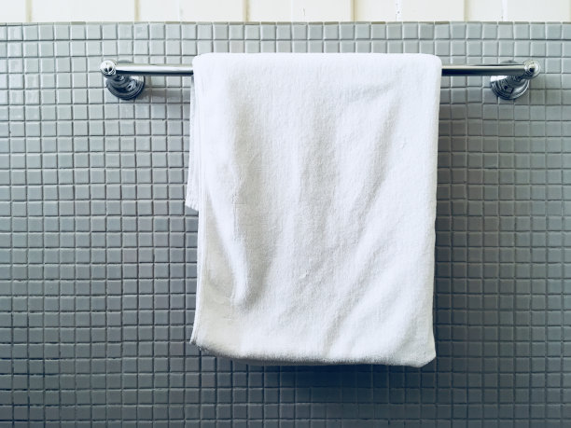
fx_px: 478
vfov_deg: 48.2
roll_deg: +0.0
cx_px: 286
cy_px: 214
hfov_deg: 61.7
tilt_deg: -0.3
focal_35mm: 29
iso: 80
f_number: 2.2
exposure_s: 1/33
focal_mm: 4.15
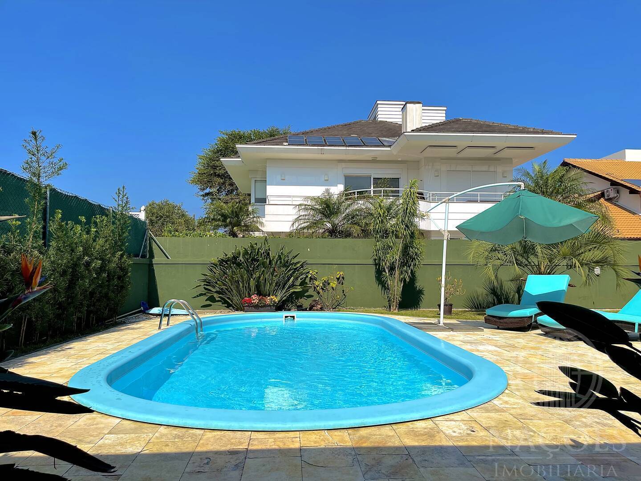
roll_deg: -0.7
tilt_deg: +1.8
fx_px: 463
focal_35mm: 25
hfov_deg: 69.4
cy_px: 240
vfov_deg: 54.9
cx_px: 320
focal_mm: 5.1
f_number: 1.6
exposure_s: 1/5618
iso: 32
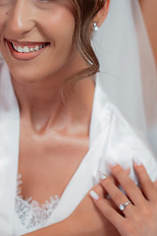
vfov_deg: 12.5
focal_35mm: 165
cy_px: 83
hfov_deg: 8.3
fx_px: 1083
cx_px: 66
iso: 640
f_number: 2
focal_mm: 85
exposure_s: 1/400
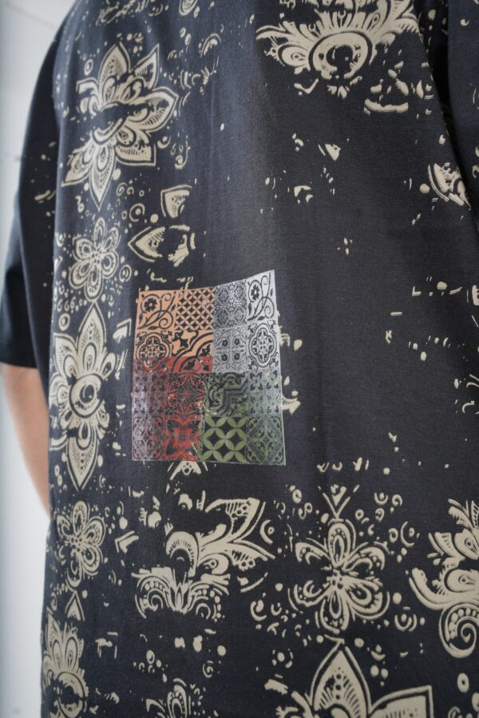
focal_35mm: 35
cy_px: 359
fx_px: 698
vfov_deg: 54.4
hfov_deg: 37.9
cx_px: 240
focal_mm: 35
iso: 320
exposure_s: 1/200
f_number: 7.1
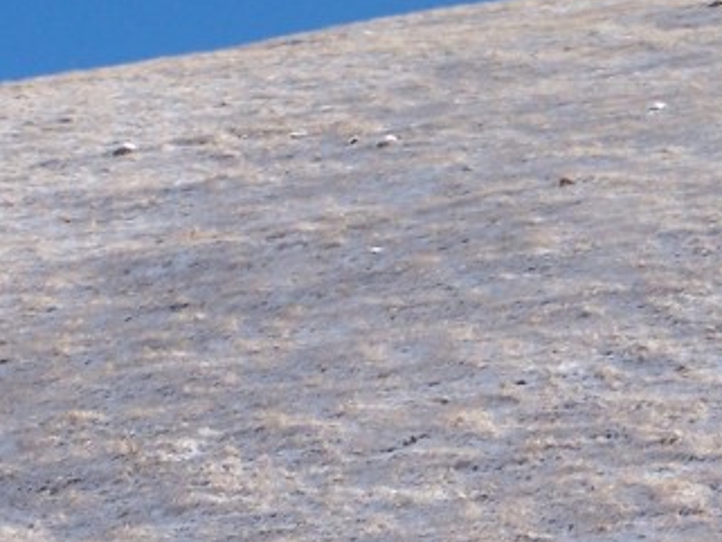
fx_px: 4882
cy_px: 259
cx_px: 682
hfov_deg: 8.4
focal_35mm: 234
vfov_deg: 6.4
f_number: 4.5
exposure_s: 1/500
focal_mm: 15.6
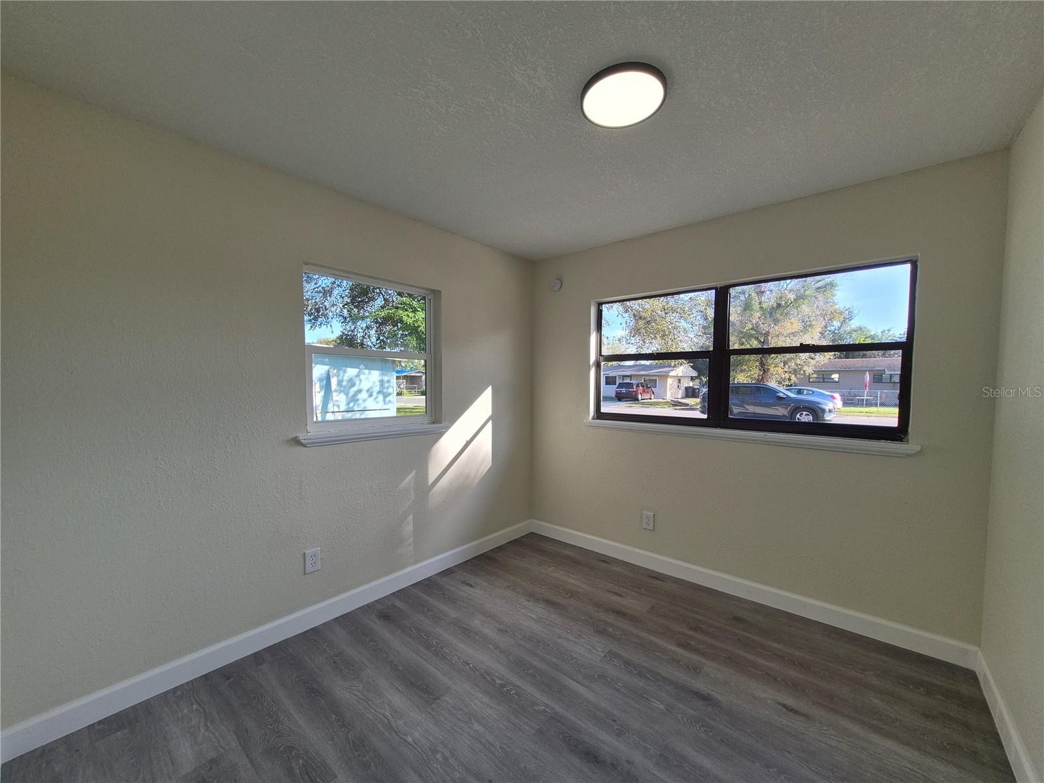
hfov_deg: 106.2
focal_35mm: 13
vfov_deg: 89.9
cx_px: 522
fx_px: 392
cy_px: 392
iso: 50
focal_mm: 1.74
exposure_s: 1/306
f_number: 2.2
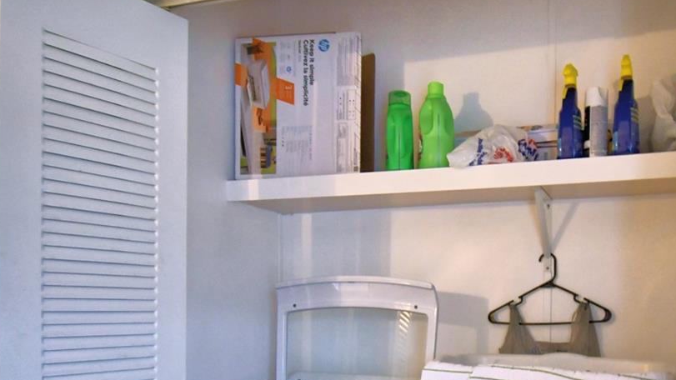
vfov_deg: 35.9
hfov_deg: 60.6
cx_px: 468
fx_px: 556
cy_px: 330
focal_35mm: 31
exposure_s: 1/30
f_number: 4.5
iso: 900
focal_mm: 10
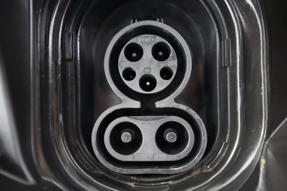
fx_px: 223
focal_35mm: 28
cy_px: 96
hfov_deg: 65.5
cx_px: 144
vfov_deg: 46.4
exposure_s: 1/30
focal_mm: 28
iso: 12800
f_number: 2.8
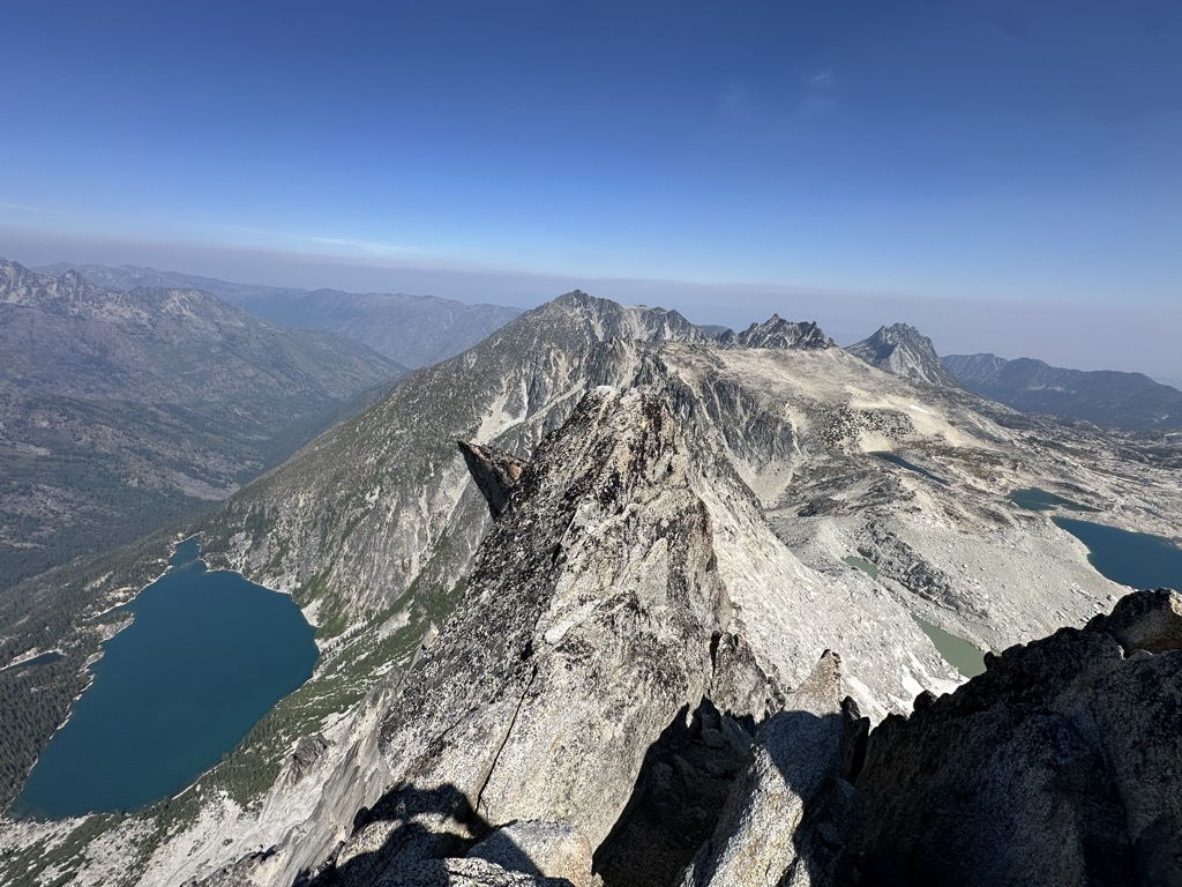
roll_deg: -4.1
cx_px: 591
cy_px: 444
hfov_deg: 102.1
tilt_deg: -18.8
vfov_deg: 85.7
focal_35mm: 14
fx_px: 478
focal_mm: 2.22
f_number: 2.2
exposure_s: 1/2747
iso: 50
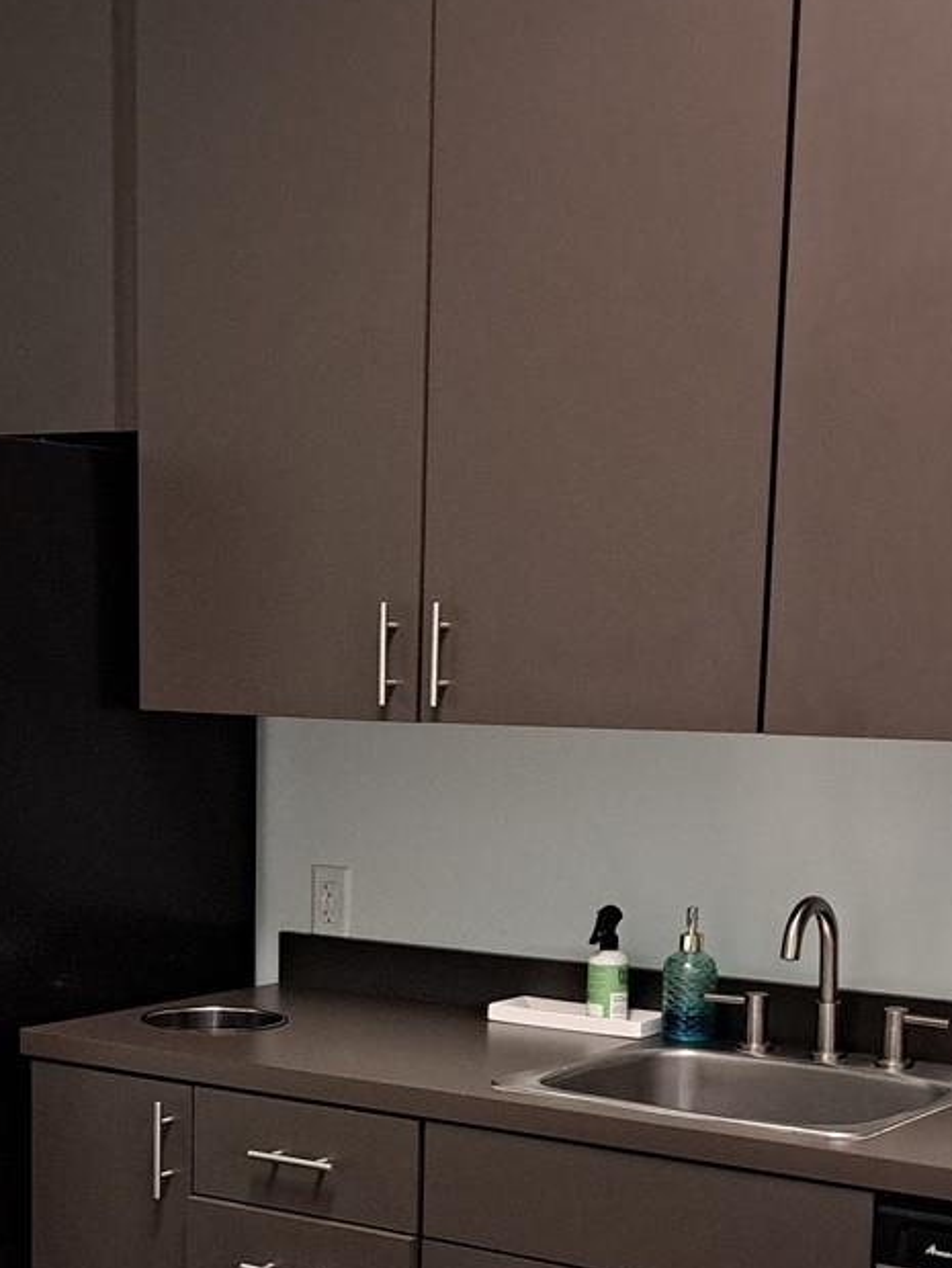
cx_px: 328
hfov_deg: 23.6
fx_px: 2271
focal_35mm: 62
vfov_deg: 30.3
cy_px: 1037
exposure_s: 1/60
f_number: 1.8
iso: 320
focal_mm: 5.23
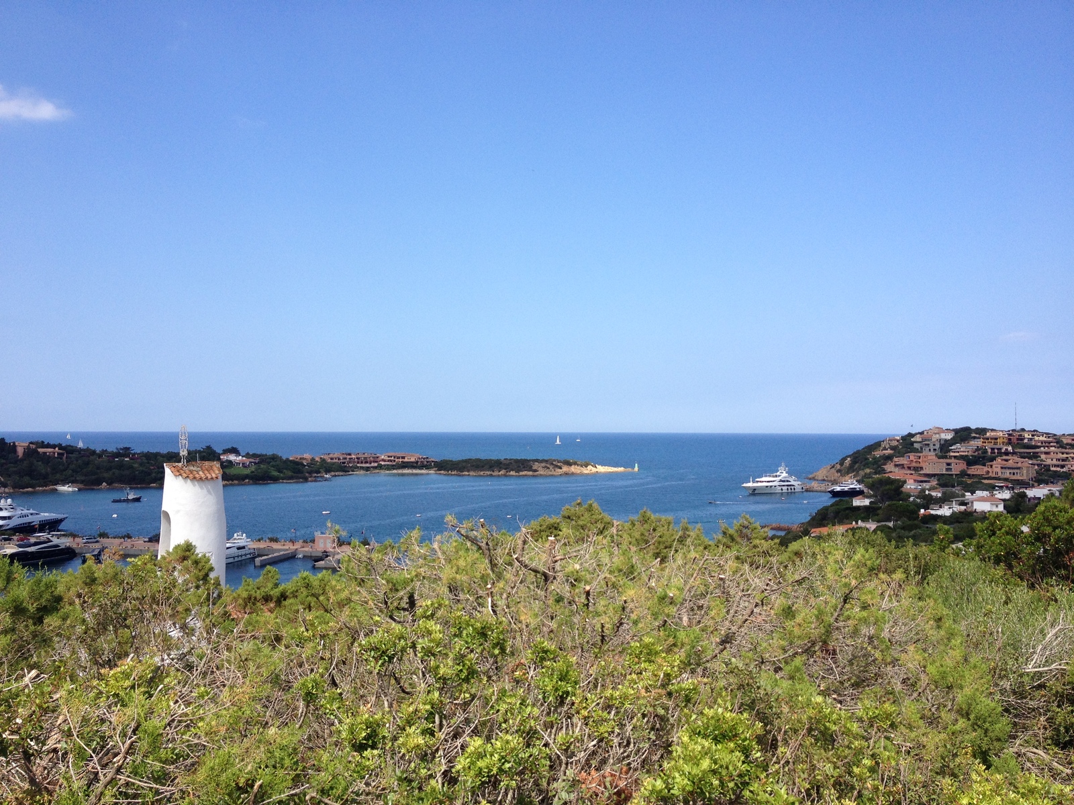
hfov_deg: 52.6
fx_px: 1086
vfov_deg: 40.7
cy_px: 402
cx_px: 537
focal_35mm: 35
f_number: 2.4
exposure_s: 1/1346
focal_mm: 4.28
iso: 50
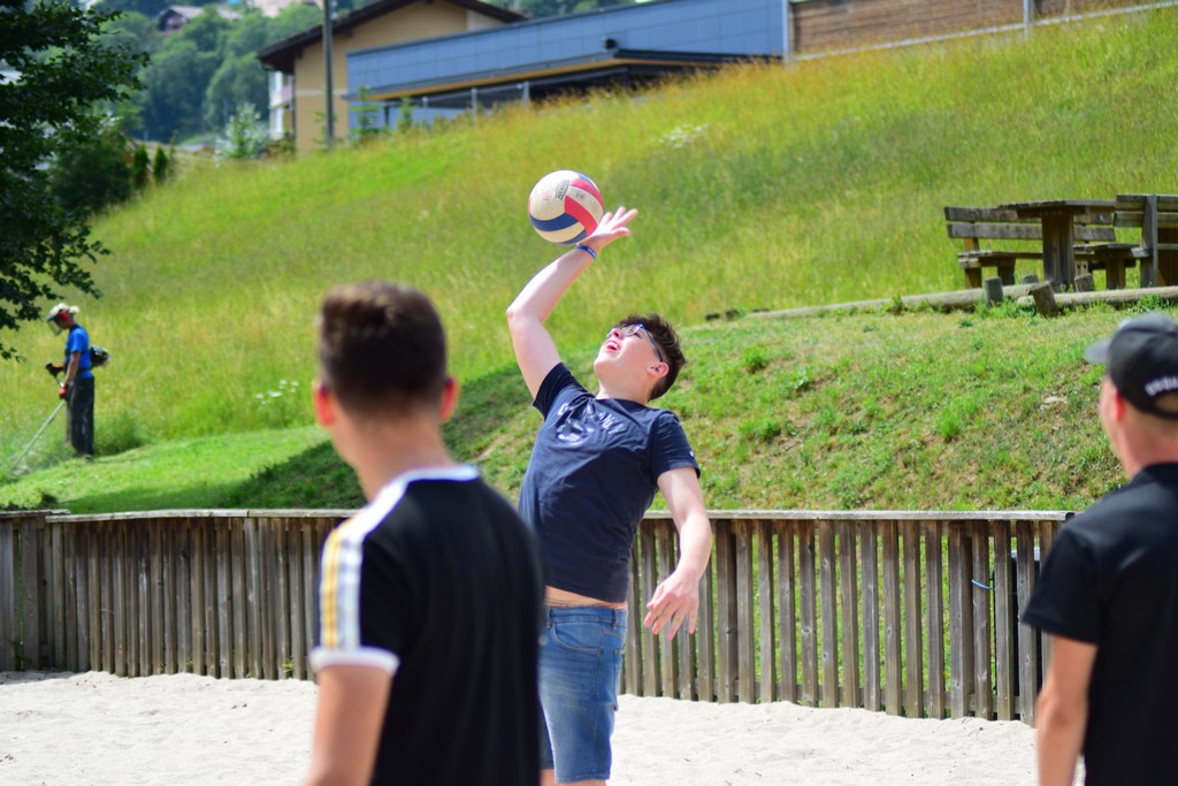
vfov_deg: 9.2
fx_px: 4909
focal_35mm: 150
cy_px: 393
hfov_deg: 13.7
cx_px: 589
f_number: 4
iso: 280
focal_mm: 100
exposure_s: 1/1250
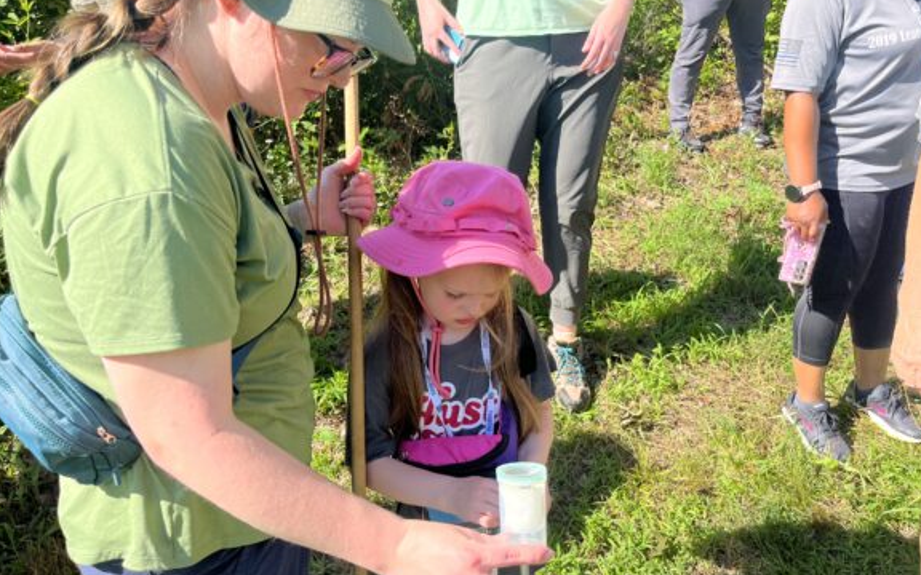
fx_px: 703
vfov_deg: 44.5
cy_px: 274
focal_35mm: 28
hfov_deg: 66.5
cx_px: 461
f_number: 1.6
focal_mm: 5.1
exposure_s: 1/1066
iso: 50
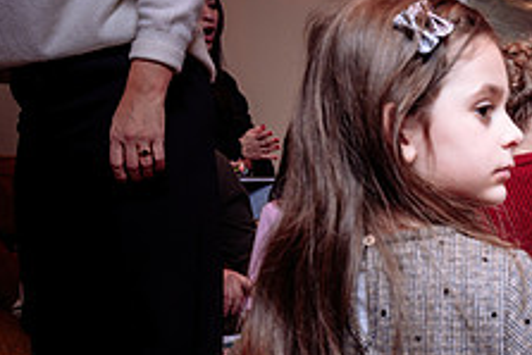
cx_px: 571
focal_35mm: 67
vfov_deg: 20.0
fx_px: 991
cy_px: 313
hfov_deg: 27.7
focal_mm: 24
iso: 500
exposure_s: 1/200
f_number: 4.5
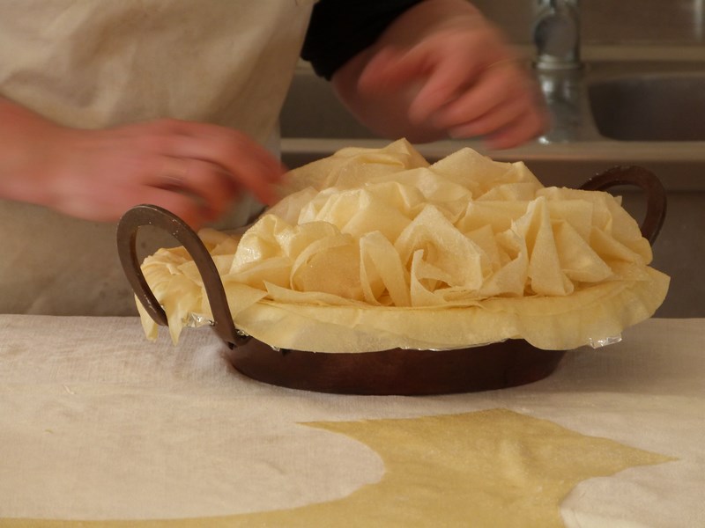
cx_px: 352
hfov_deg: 7.6
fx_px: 5275
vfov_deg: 5.7
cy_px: 264
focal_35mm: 259
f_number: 4
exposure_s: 1/30
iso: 200
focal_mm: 46.6
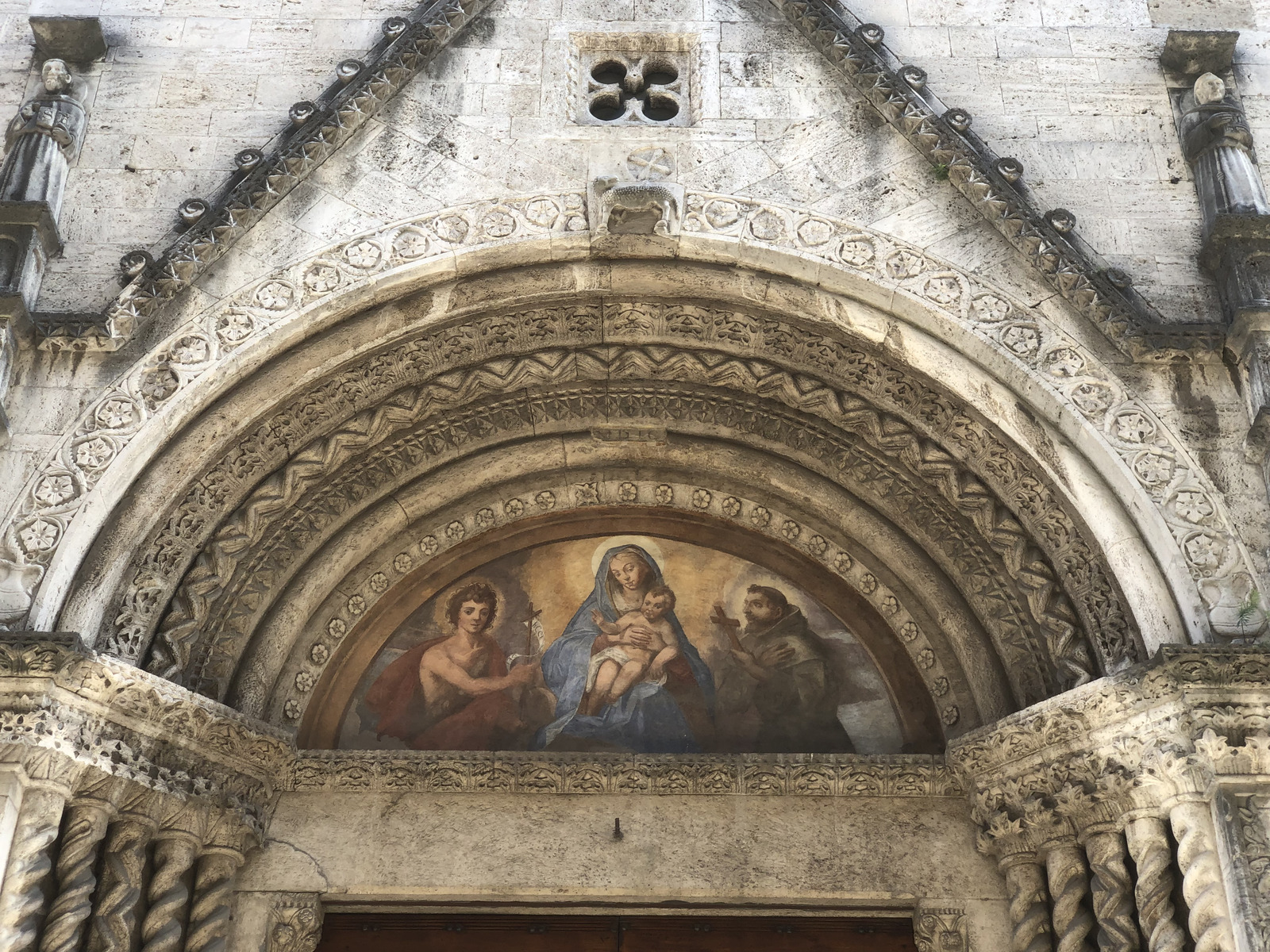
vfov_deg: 28.0
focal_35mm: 52
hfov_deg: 36.8
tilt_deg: +36.6
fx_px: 1908
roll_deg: +0.0
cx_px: 635
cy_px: 476
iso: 25
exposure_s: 1/120
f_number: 2.4
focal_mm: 6
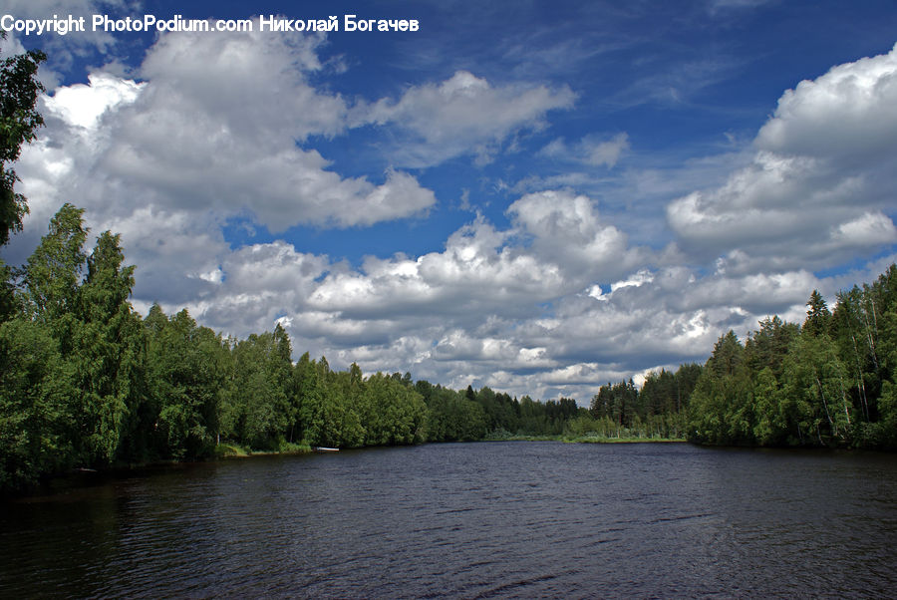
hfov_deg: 61.9
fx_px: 748
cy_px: 300
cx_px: 448
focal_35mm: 30
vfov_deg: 43.7
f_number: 10
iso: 100
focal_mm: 20
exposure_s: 1/80
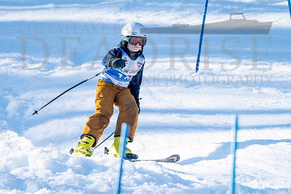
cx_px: 147
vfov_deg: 1.9
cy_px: 119
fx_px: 5985
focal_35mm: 740
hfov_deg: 2.8
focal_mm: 560
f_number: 8
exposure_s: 1/2000
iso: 1250
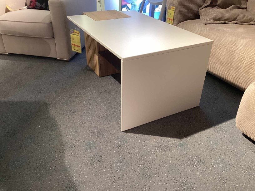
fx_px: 228
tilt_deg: -32.2
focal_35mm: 31
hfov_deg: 58.4
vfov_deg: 45.4
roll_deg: +0.5
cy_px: 96
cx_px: 128
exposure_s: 1/50
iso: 250
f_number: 2.4
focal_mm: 3.3
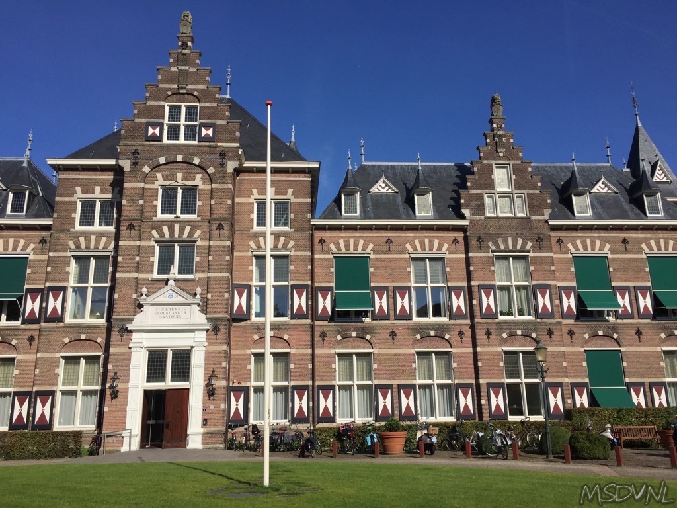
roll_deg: +0.3
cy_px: 254
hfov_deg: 61.7
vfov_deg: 48.2
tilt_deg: +16.0
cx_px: 338
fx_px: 567
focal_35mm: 29
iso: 32
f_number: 2.2
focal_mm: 4.15
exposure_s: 1/4405
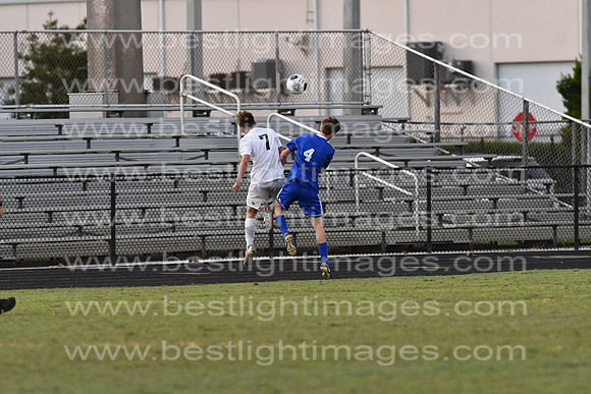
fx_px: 7389
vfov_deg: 3.1
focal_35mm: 450
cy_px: 197
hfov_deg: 4.6
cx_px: 296
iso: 4000
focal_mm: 300
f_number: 4.5
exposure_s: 1/1000
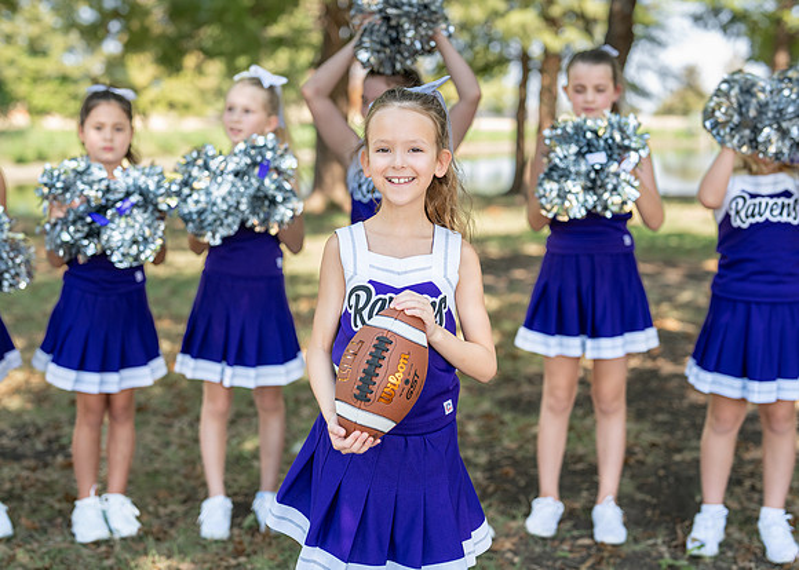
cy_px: 266
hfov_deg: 34.4
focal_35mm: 57
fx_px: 1291
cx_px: 388
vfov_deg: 24.9
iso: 100
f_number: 2.2
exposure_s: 1/400
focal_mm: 50
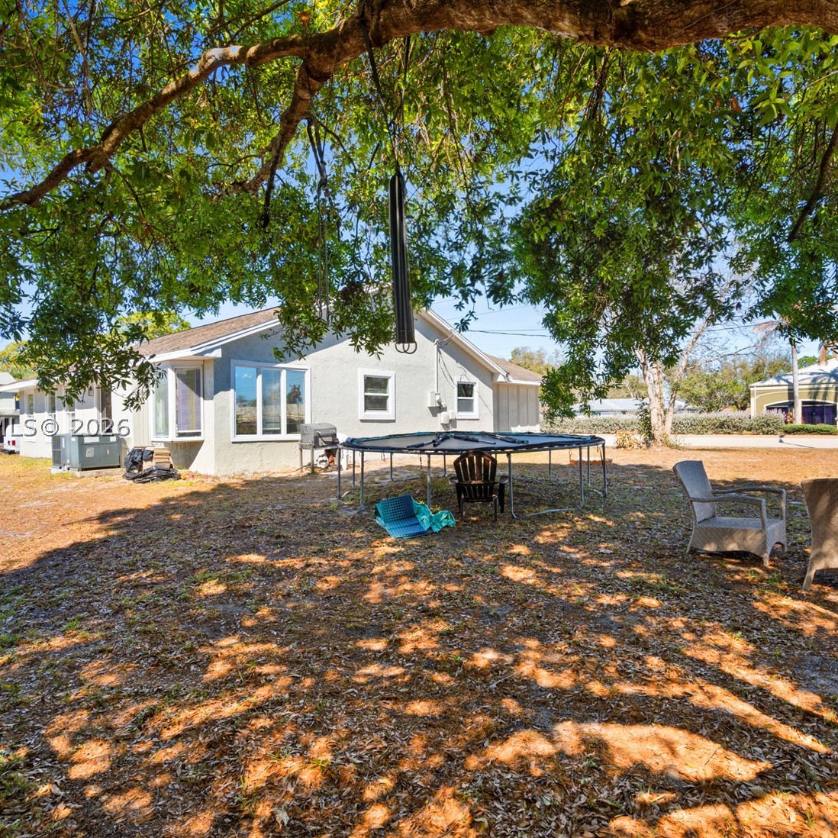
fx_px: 575
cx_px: 429
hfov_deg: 72.1
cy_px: 426
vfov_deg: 72.1
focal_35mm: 21
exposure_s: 1/30
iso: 250
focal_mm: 16
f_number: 11
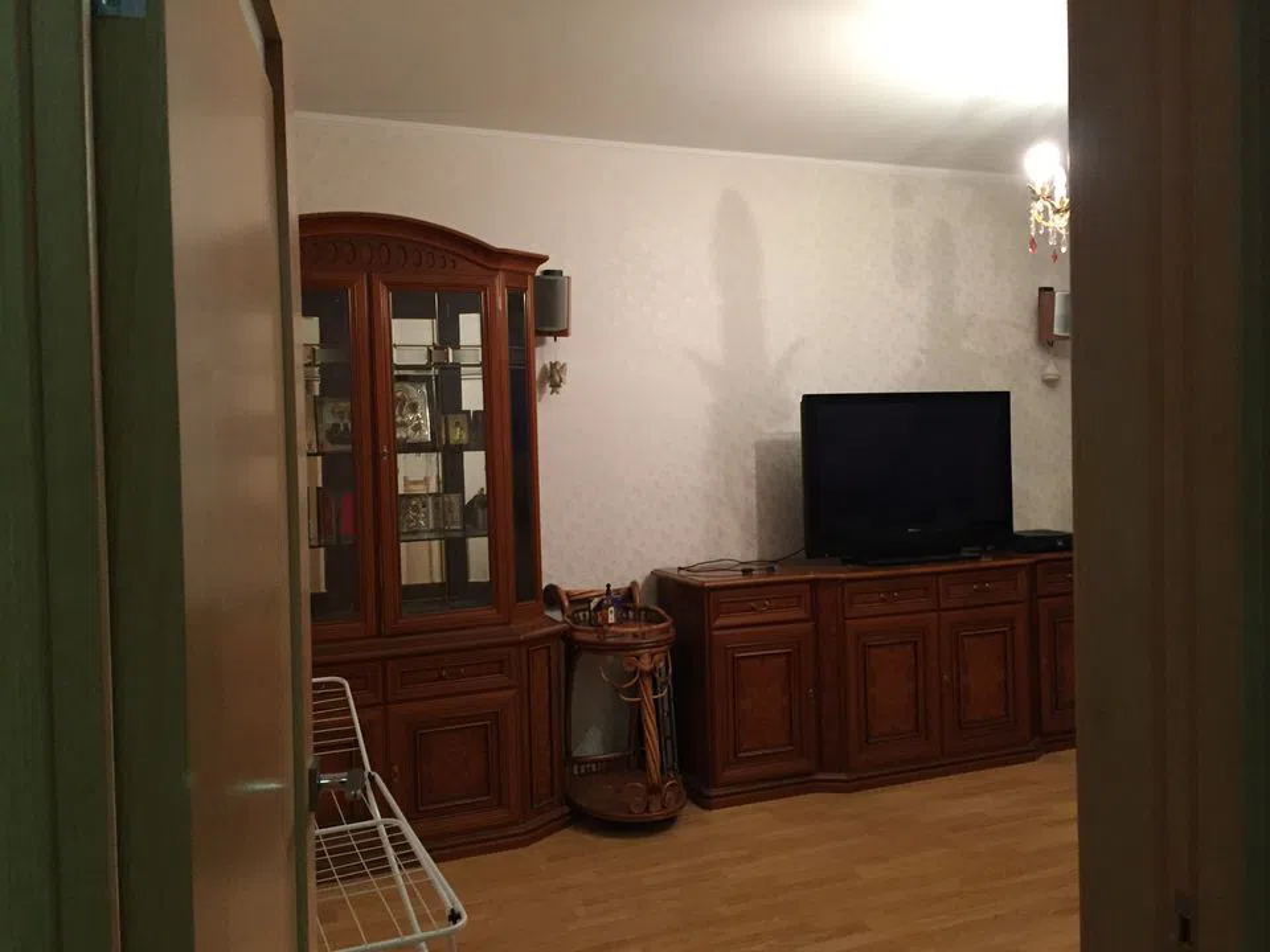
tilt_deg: +0.1
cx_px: 635
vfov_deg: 48.2
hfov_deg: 61.7
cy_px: 476
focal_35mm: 29
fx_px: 1064
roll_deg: +1.3
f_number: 2.2
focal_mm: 4.15
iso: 250
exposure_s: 1/25
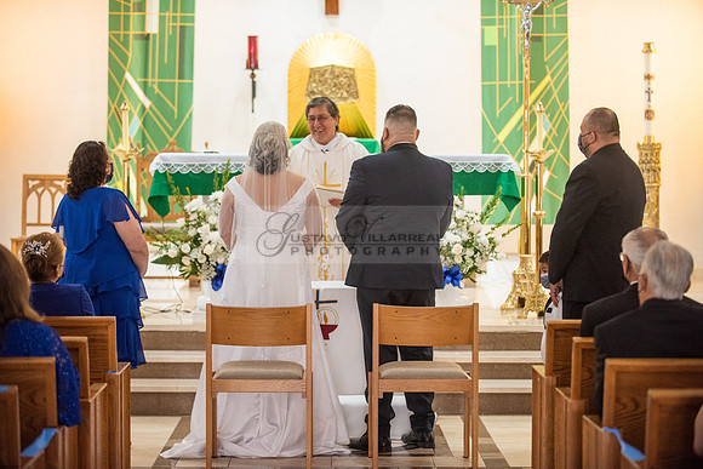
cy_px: 234
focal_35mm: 98
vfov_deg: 14.0
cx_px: 352
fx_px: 1914
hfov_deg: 20.8
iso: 2000
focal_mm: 98
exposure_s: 1/160
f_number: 2.8
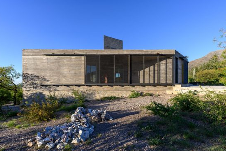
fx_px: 104
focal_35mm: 17
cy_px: 73
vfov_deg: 72.0
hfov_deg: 94.8
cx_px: 115
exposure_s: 1/200
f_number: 10
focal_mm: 15.5
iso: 64
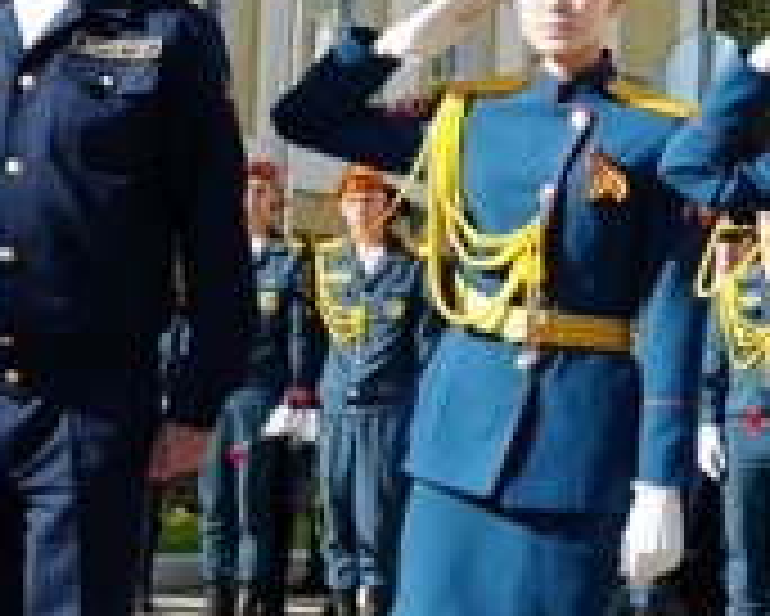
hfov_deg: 16.6
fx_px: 2531
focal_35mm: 111
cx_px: -128
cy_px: 270
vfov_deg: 13.9
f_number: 5.6
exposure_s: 1/320
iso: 100
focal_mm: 18
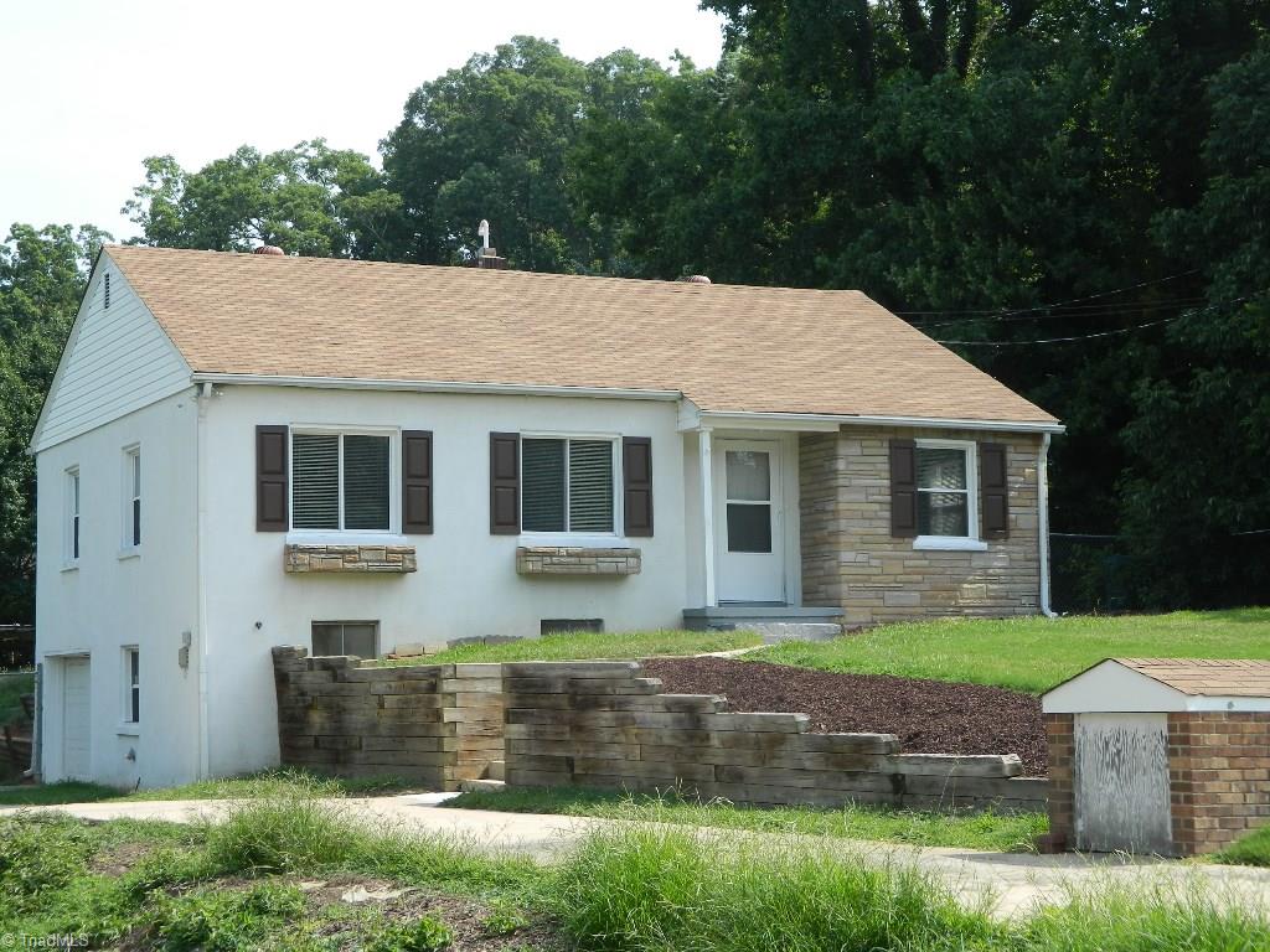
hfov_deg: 27.8
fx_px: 2568
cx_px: 635
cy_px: 476
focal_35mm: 70
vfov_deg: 21.0
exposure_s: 1/320
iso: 80
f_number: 4
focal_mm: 12.6
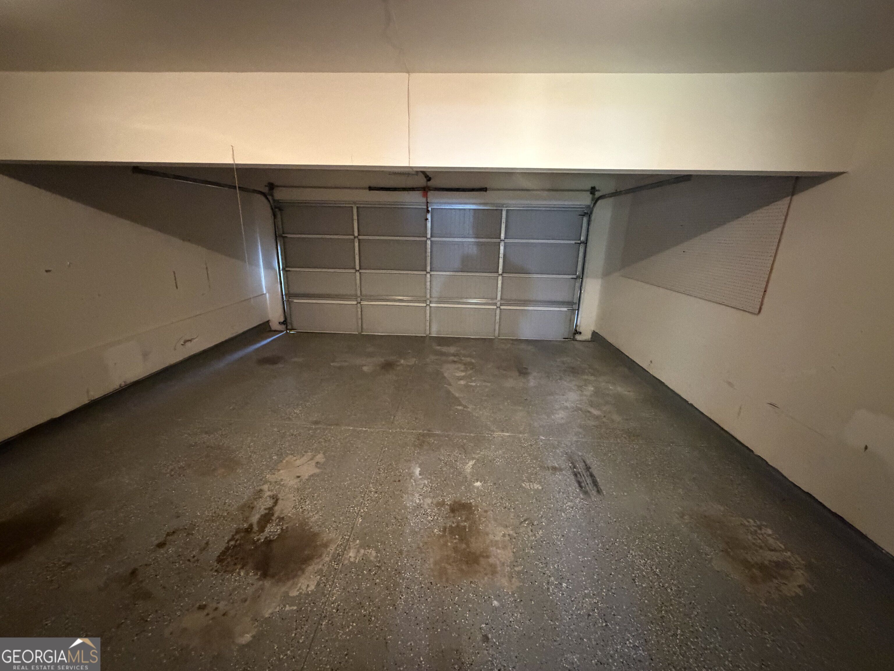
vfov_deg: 85.7
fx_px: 362
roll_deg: -1.6
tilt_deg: -16.5
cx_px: 447
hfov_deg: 102.1
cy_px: 336
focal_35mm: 14
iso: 1250
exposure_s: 1/40
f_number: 2.2
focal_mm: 2.22
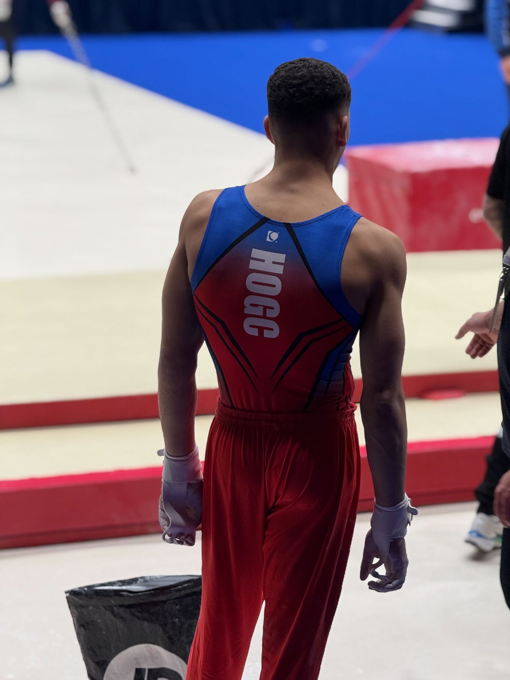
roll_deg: -0.7
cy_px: 340
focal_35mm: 120
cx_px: 255
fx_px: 2357
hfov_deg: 12.3
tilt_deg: -12.4
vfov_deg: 16.4
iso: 64
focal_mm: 15.66
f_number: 2.8
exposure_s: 1/99
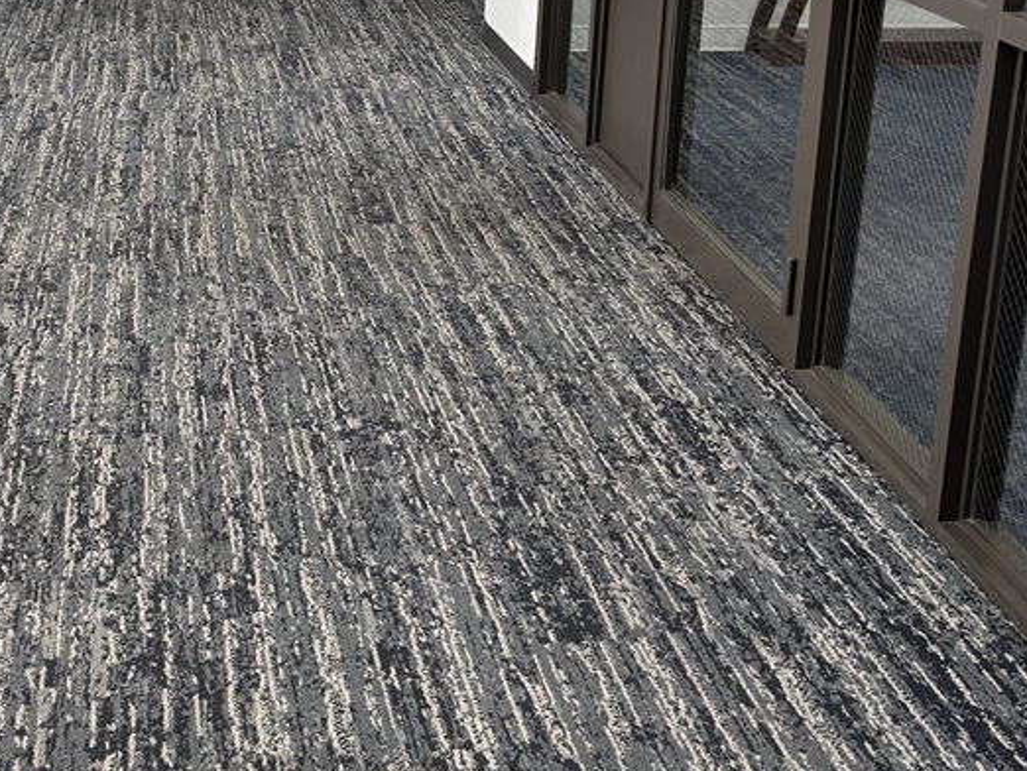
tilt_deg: -13.3
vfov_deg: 27.5
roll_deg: -0.7
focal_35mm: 51
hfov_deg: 36.5
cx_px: 244
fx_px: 1514
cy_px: 69
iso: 80
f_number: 1.6
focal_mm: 5.96
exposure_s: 1/120
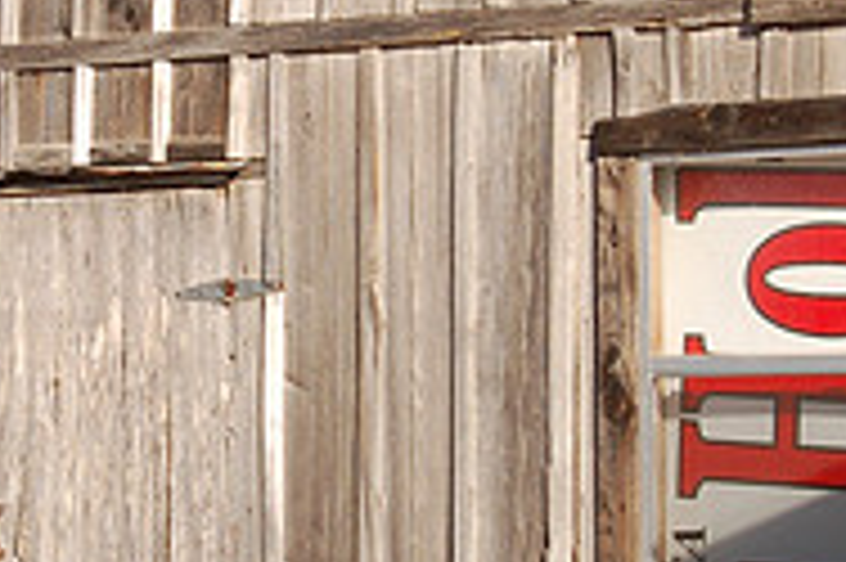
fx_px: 3793
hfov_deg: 12.7
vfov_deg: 8.5
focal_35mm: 162
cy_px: 229
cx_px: 297
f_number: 13
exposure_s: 1/160
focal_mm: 35
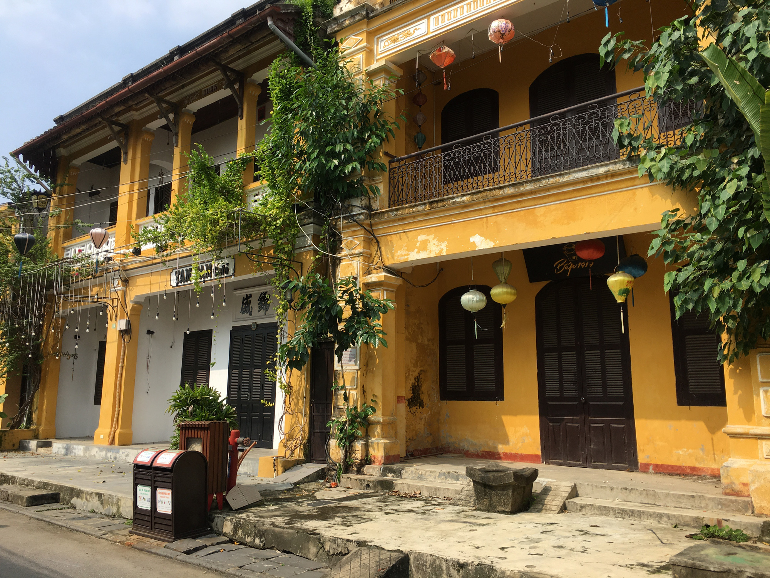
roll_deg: -1.1
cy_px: 289
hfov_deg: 61.7
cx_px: 385
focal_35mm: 29
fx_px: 645
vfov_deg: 48.2
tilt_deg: +11.6
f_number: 2.2
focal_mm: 4.15
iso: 25
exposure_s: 1/1241
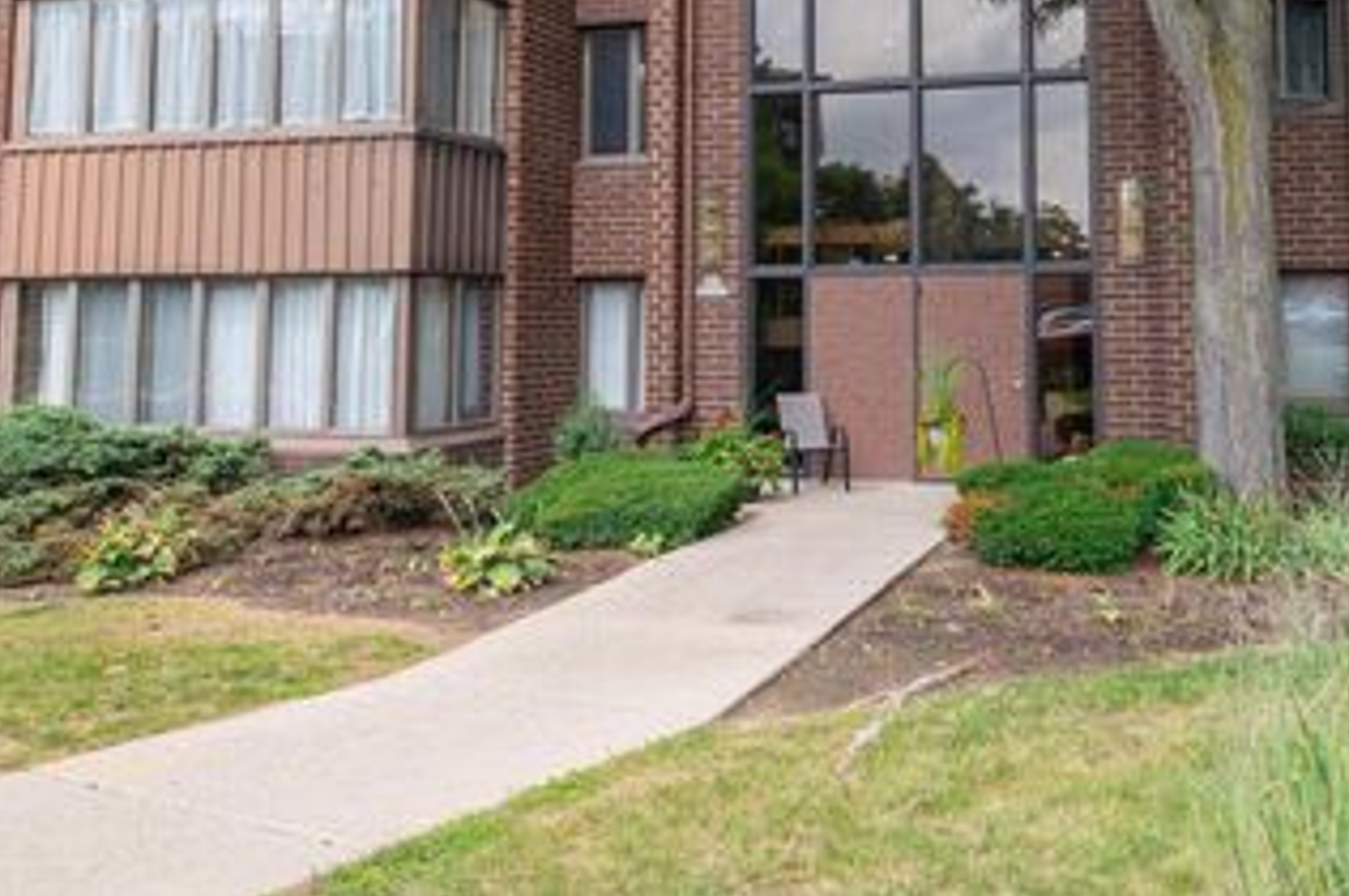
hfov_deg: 49.9
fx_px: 1422
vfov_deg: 34.1
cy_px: 194
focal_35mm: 38
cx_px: 892
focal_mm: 24
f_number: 8
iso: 320
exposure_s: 1/200
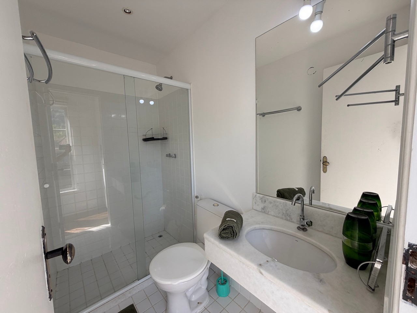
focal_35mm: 14
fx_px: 169
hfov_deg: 102.1
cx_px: 208
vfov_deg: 85.7
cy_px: 156
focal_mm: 2.22
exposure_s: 1/121
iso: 50
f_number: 2.2
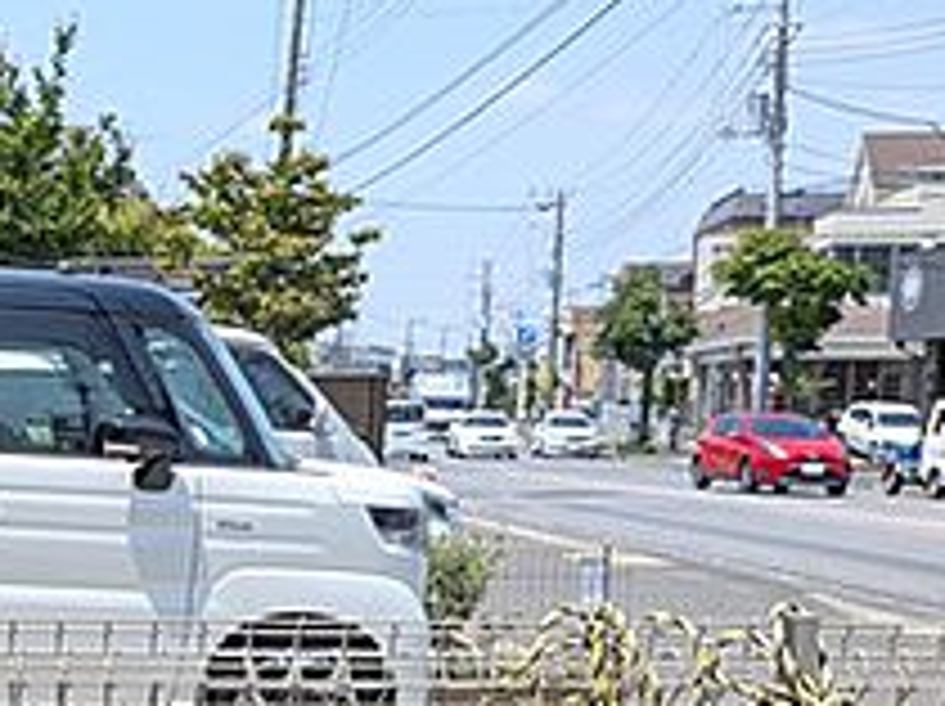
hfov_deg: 25.1
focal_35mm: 71
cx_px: -140
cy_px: 668
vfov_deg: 20.2
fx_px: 1936
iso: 29
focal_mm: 4.53
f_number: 1.7
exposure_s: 1/912
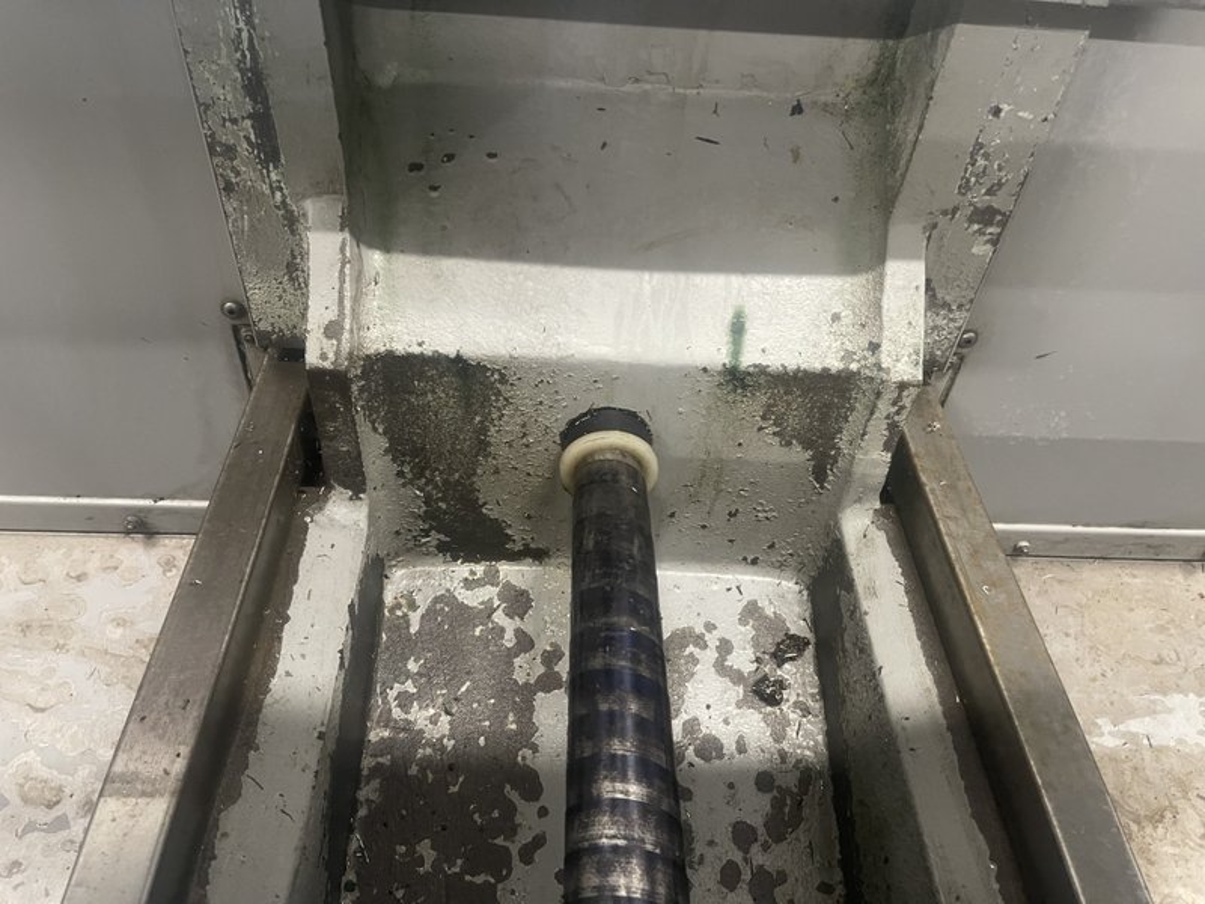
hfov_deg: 69.4
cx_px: 602
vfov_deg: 54.9
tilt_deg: -46.2
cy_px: 452
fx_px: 870
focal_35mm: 25
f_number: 1.6
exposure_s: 1/40
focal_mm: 5.1
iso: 640
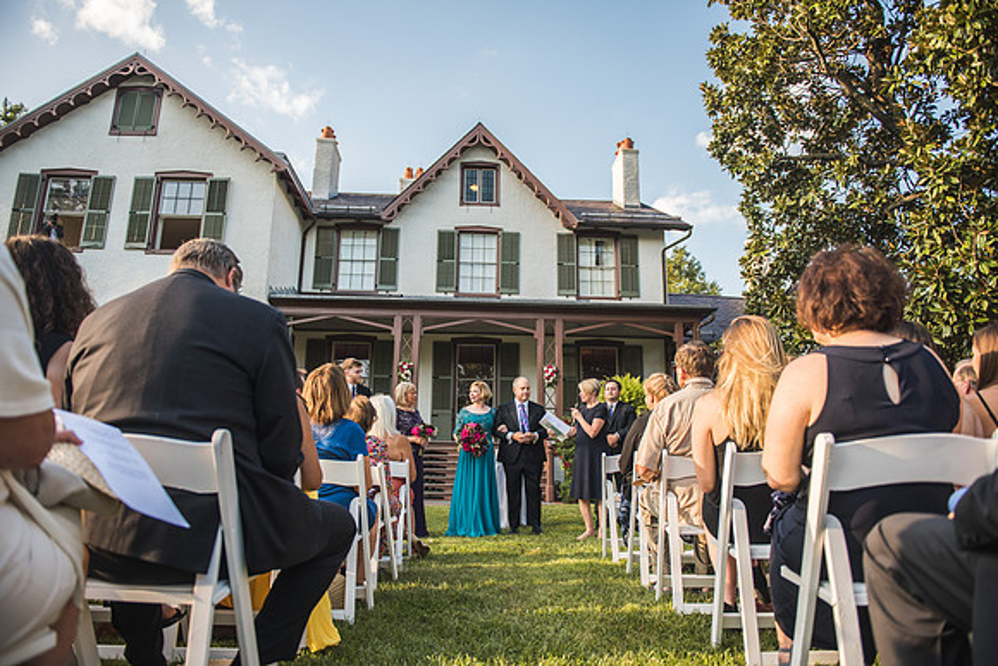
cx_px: 499
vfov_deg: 53.2
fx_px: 665
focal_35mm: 24
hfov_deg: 73.7
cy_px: 333
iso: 160
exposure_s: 1/800
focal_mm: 24
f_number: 2.8
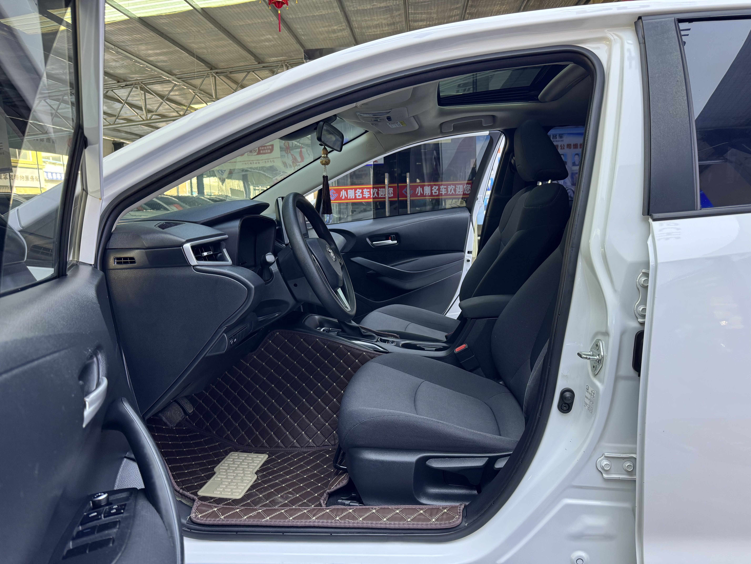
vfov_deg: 56.8
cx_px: 376
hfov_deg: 71.6
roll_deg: +3.0
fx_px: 521
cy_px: 282
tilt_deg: -7.2
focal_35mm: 24
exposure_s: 1/100
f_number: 1.78
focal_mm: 6.76
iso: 160
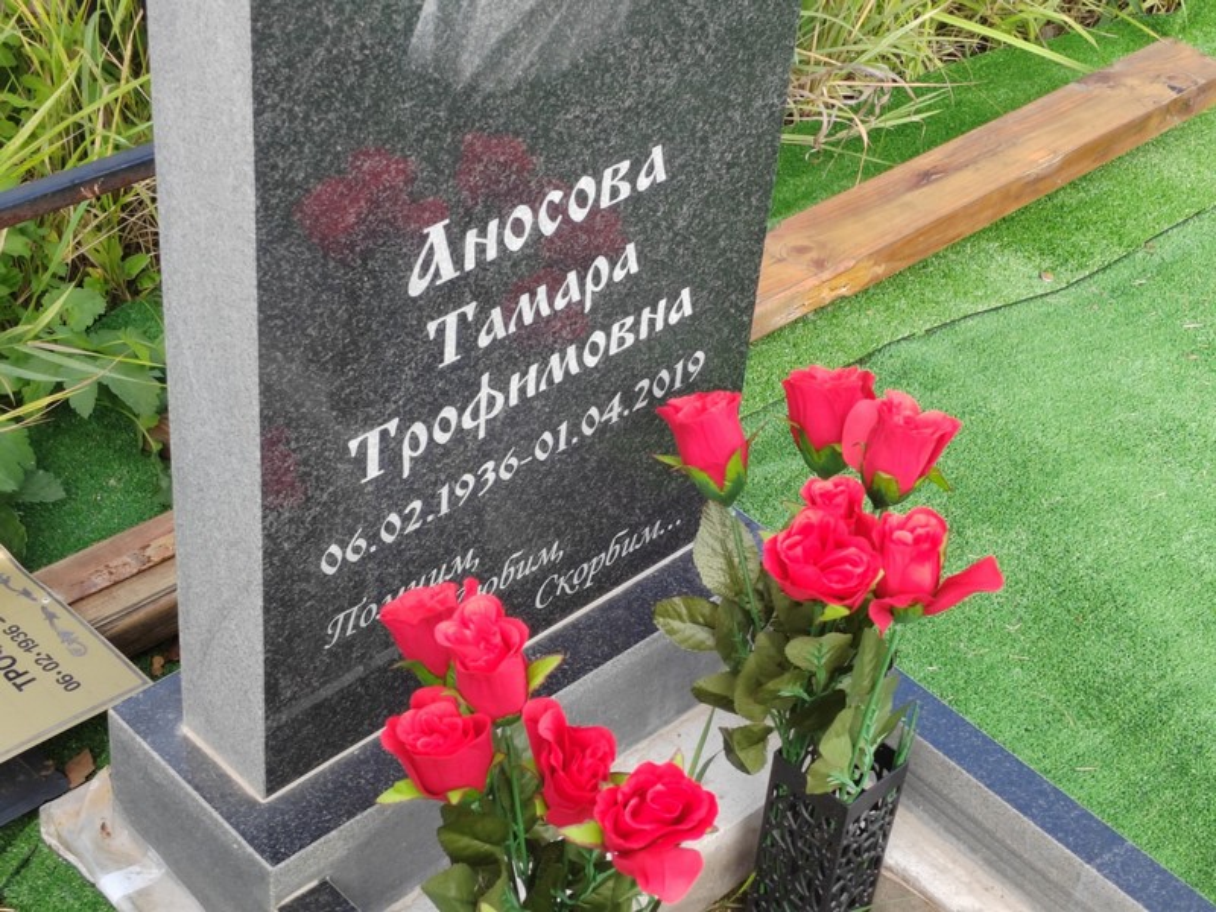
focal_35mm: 66
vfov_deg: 22.3
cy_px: 456
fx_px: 2318
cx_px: 608
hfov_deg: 29.4
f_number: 1.9
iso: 100
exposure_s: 1/150
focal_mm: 5.52
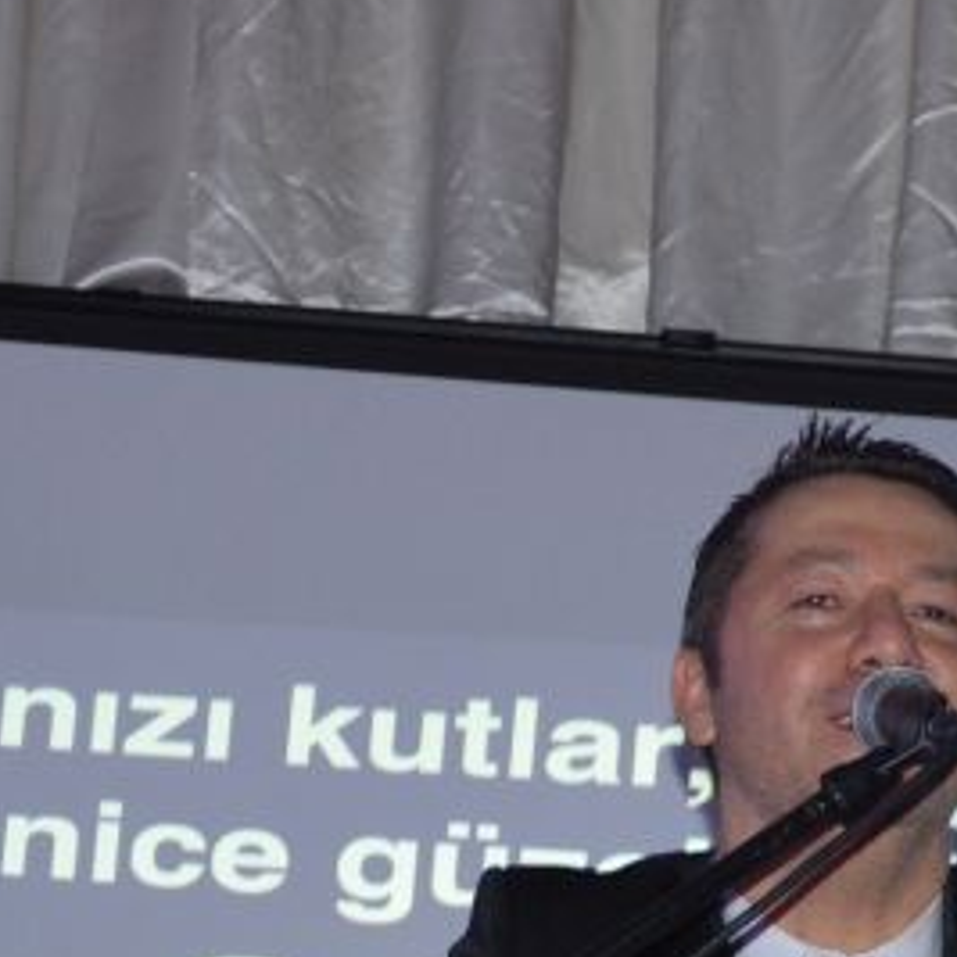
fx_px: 5192
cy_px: 1106
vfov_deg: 10.4
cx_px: 674
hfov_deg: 10.5
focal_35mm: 166
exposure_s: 1/60
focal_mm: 34
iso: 1100
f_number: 4.2
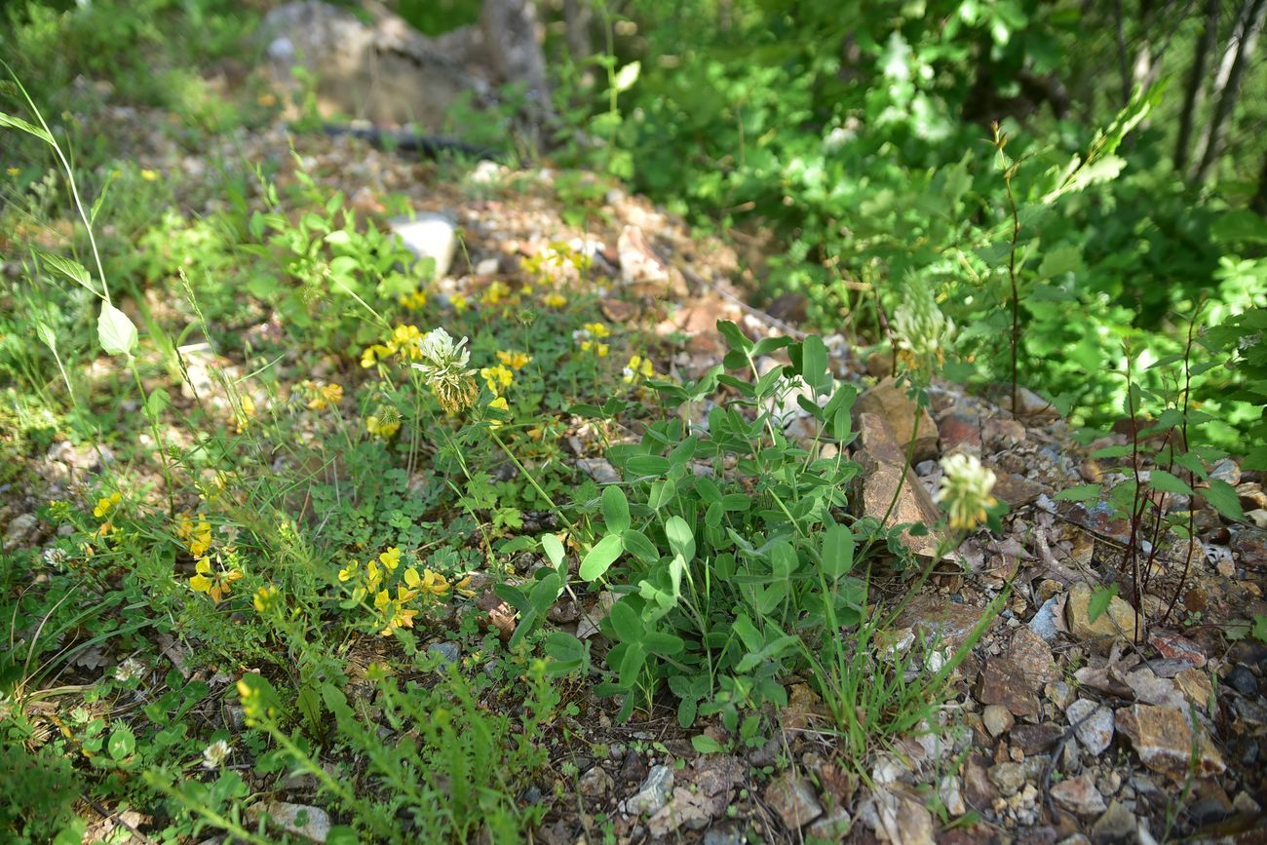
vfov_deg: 27.0
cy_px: 422
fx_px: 1760
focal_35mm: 50
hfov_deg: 39.6
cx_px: 634
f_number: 3.2
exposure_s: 1/320
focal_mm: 50
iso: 160
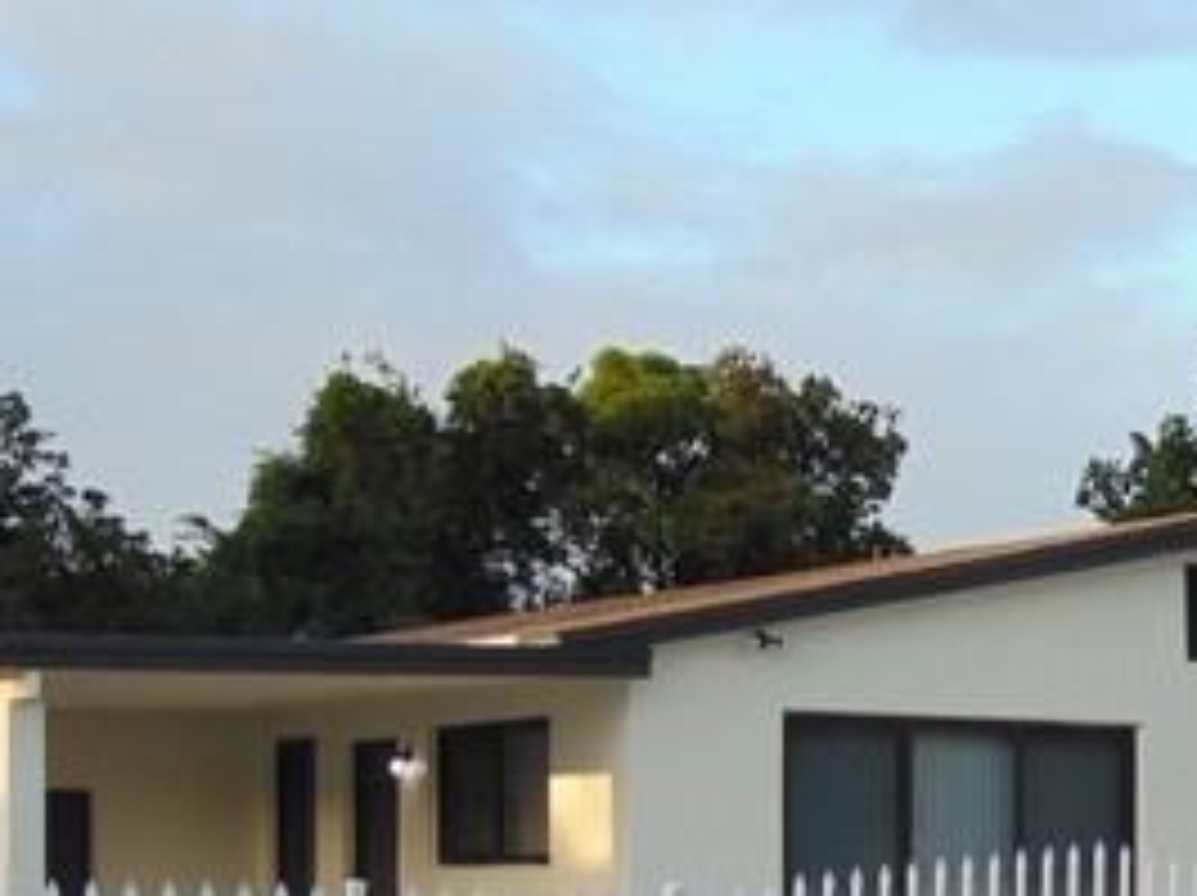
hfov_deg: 20.6
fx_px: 3248
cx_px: 1008
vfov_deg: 15.4
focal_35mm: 94
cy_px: 937
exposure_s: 1/200
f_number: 3.3
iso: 80
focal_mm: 6.9
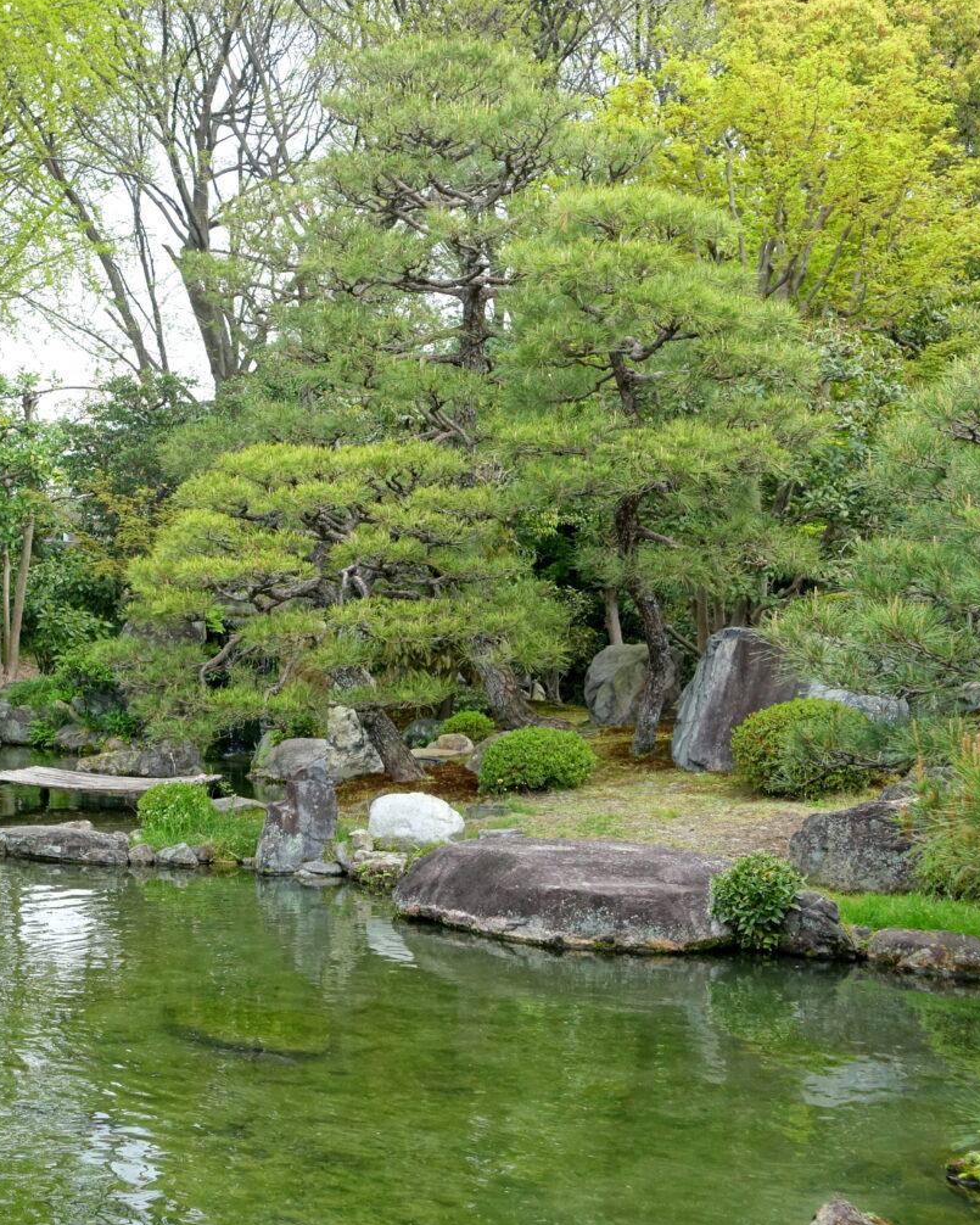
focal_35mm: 53
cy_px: 604
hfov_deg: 27.9
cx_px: 167
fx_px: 1921
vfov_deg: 35.4
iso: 400
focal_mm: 13.72
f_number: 4
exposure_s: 1/640
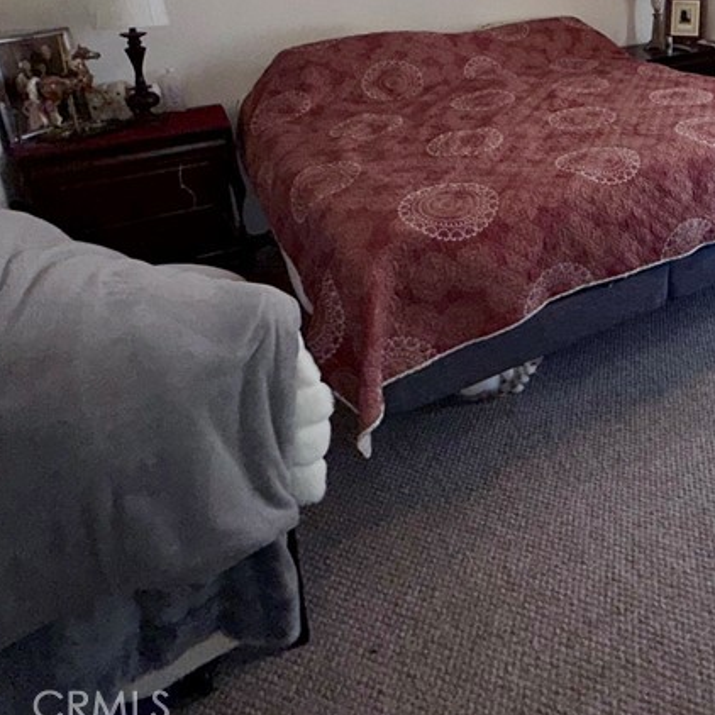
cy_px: 80
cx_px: 612
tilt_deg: -13.2
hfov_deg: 49.5
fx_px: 701
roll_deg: +1.0
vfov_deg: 48.7
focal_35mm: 30
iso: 32
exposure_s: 1/60
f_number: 2.2
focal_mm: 2.22
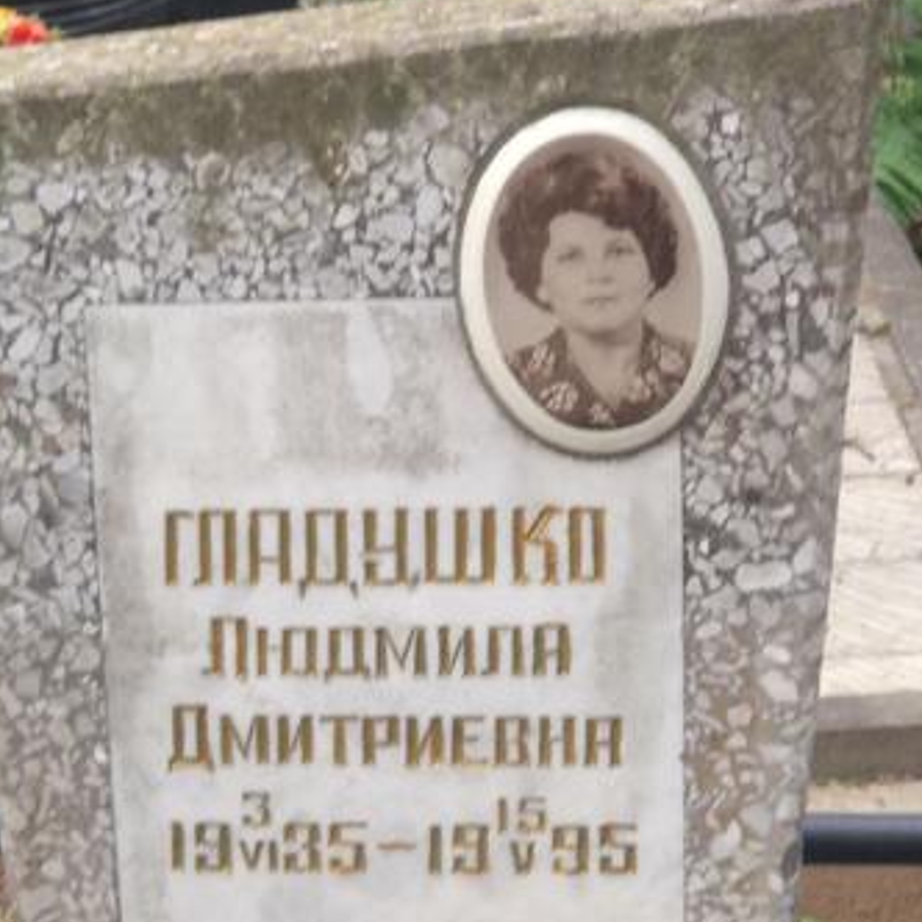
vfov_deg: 20.6
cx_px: 419
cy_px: 753
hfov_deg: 20.9
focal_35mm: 83
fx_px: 2501
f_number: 2.6
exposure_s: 1/60
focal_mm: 5.99
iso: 160
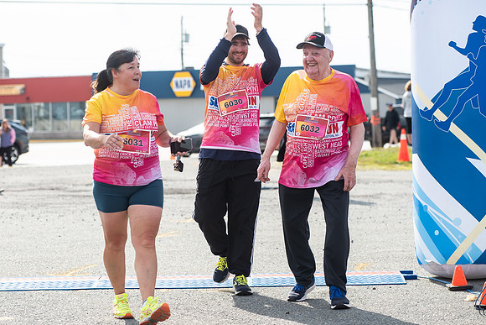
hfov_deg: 18.8
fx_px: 1465
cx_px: 226
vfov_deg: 12.6
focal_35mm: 109
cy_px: 118
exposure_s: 1/1600
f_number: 4.5
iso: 250
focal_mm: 85
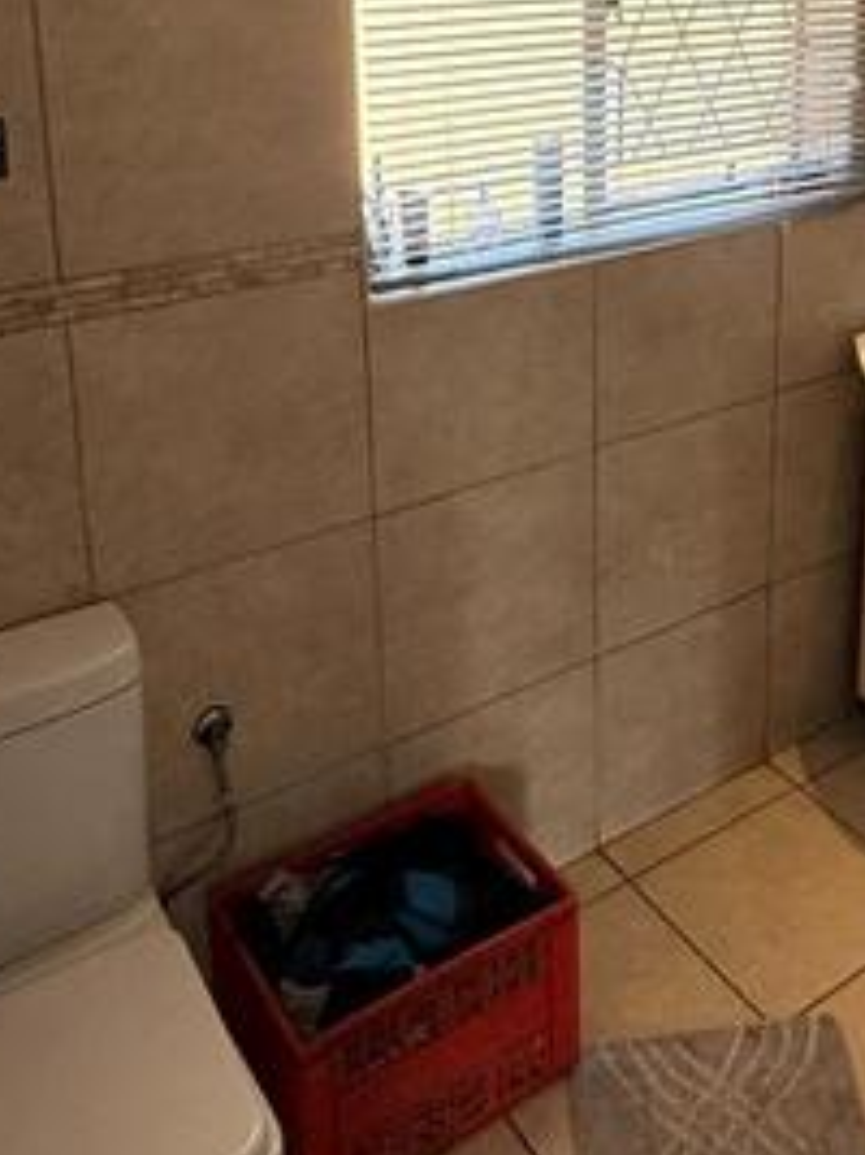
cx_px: 748
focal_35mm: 42
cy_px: 164
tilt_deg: -13.9
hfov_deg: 32.9
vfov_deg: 42.0
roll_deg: -2.2
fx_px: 1400
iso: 125
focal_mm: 2.22
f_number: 2.2
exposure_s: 1/99
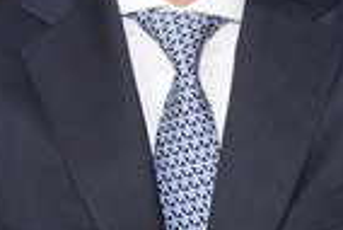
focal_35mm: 95
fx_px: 906
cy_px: -77
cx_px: 180
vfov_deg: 13.8
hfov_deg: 21.4
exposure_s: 1/200
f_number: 5.6
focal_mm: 30
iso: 2000
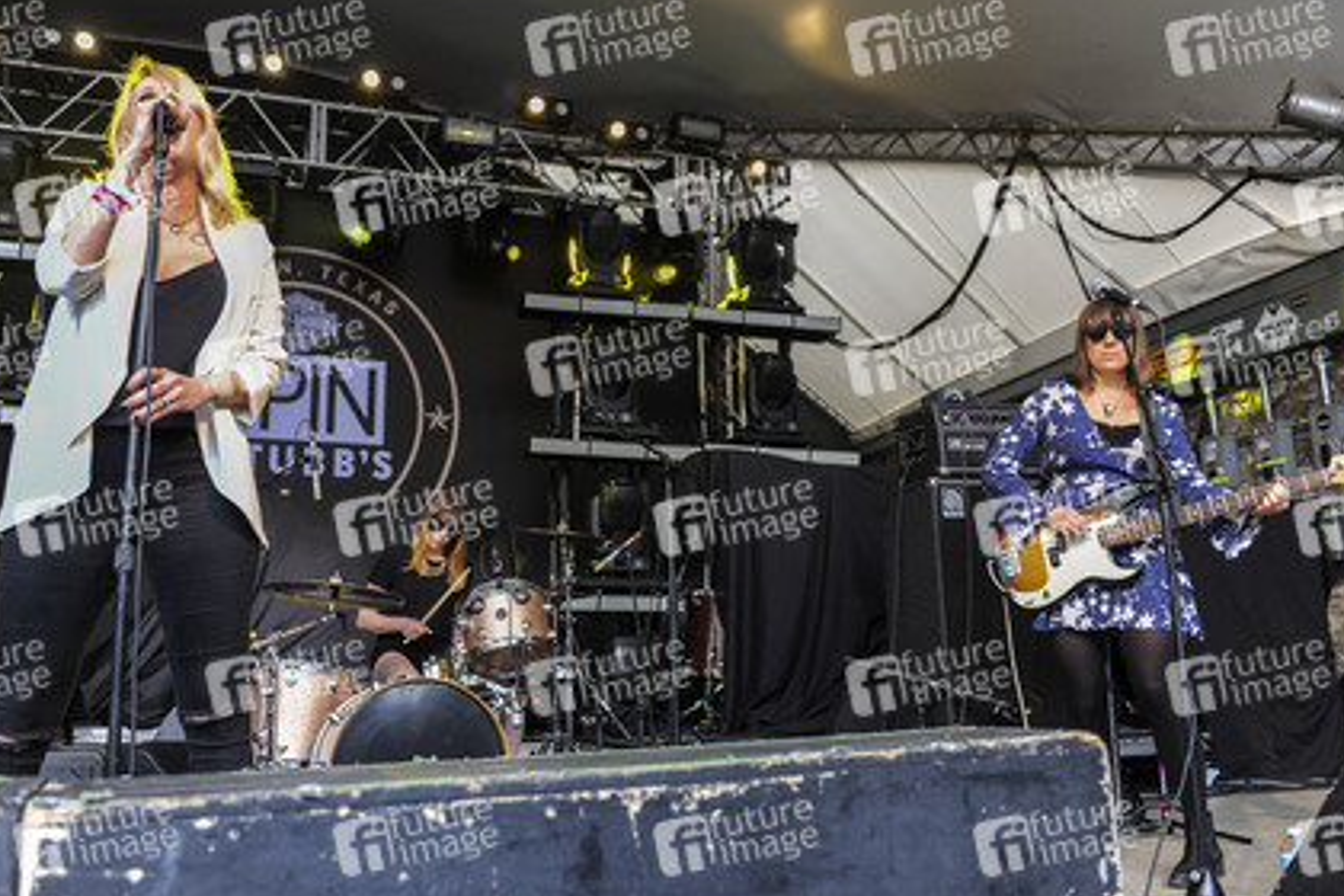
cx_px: 650
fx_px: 1120
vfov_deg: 43.6
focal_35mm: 30
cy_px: 438
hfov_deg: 61.9
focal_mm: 28
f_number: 2.8
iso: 1000
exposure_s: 1/500
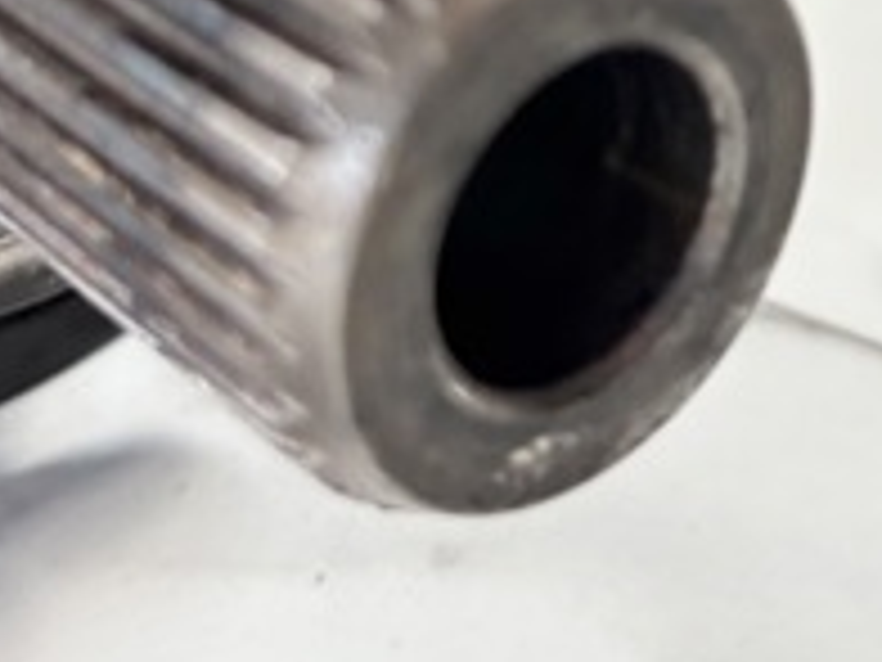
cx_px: 706
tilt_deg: -20.2
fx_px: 2166
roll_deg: -0.7
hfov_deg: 22.7
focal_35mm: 85
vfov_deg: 16.8
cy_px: -72
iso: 125
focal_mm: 5.96
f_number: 1.6
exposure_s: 1/70
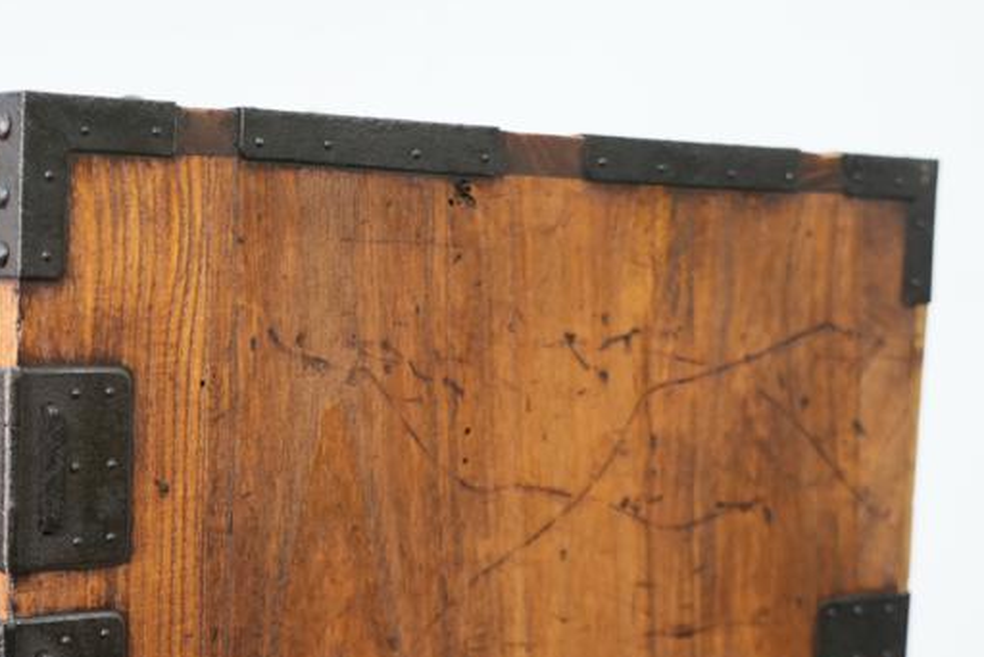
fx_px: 2489
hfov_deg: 22.0
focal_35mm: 91
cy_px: 643
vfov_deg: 14.8
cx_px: 167
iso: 1250
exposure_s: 1/50
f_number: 4
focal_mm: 43
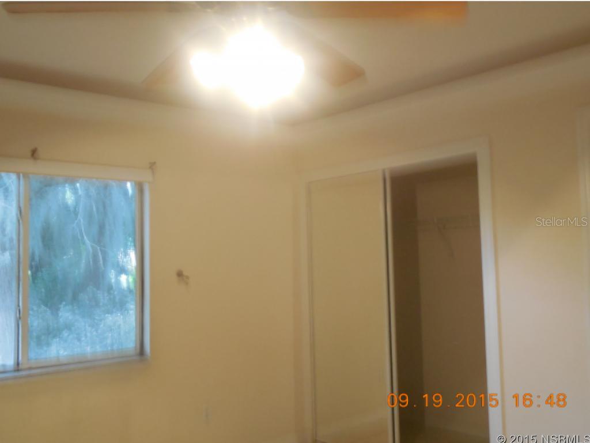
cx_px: 295
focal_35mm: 35
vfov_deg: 40.7
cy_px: 222
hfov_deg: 52.6
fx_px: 597
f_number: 3.7
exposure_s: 1/15
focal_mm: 6.3
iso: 800
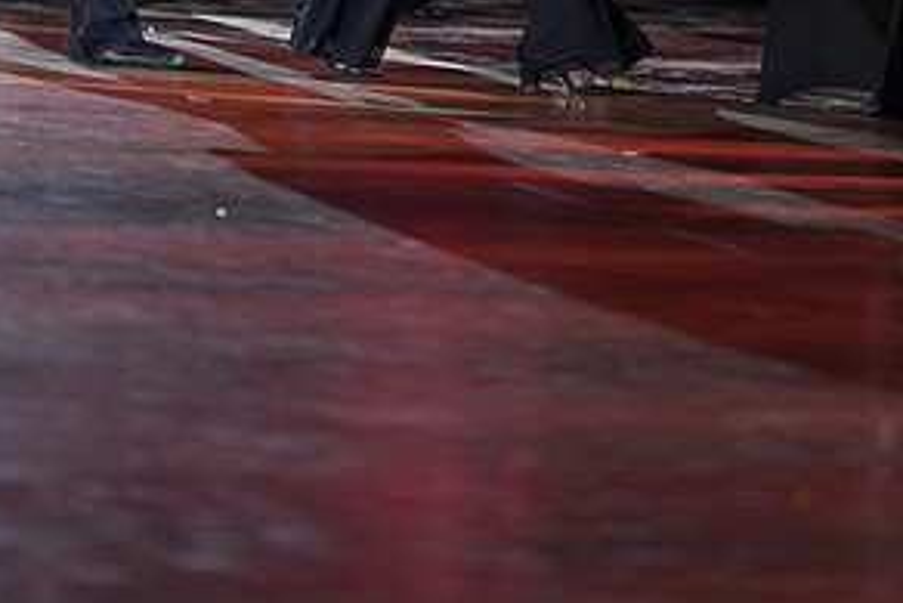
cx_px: 419
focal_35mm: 397
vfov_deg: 3.5
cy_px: -244
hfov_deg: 5.2
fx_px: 9963
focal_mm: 200
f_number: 2.8
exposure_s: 1/400
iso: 640
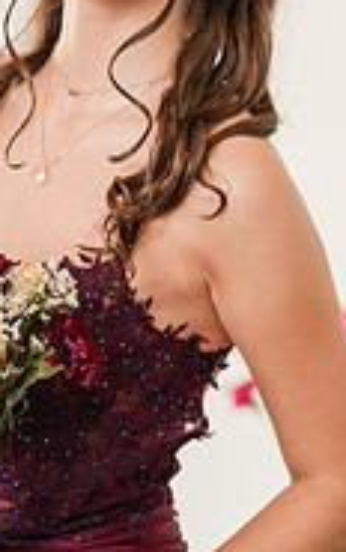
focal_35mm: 228
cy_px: 275
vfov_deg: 9.2
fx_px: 3432
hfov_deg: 5.8
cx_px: -9
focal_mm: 92
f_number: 3.2
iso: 1000
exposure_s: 1/250
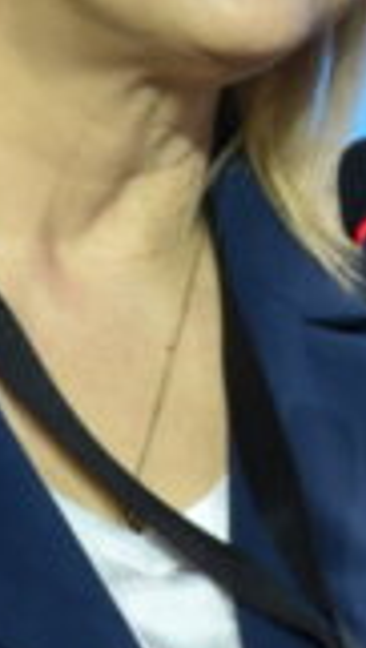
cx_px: 193
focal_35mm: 1172
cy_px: -70
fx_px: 20147
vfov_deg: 1.8
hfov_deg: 1.0
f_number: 5.3
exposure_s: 1/500
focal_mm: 300
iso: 4000
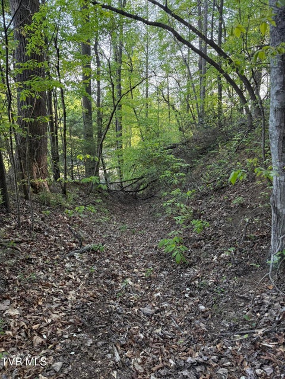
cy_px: 190
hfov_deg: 56.8
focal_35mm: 24
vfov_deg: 71.6
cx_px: 142
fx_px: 263
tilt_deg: -14.6
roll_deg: -0.7
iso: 200
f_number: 1.78
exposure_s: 1/237
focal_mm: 6.76
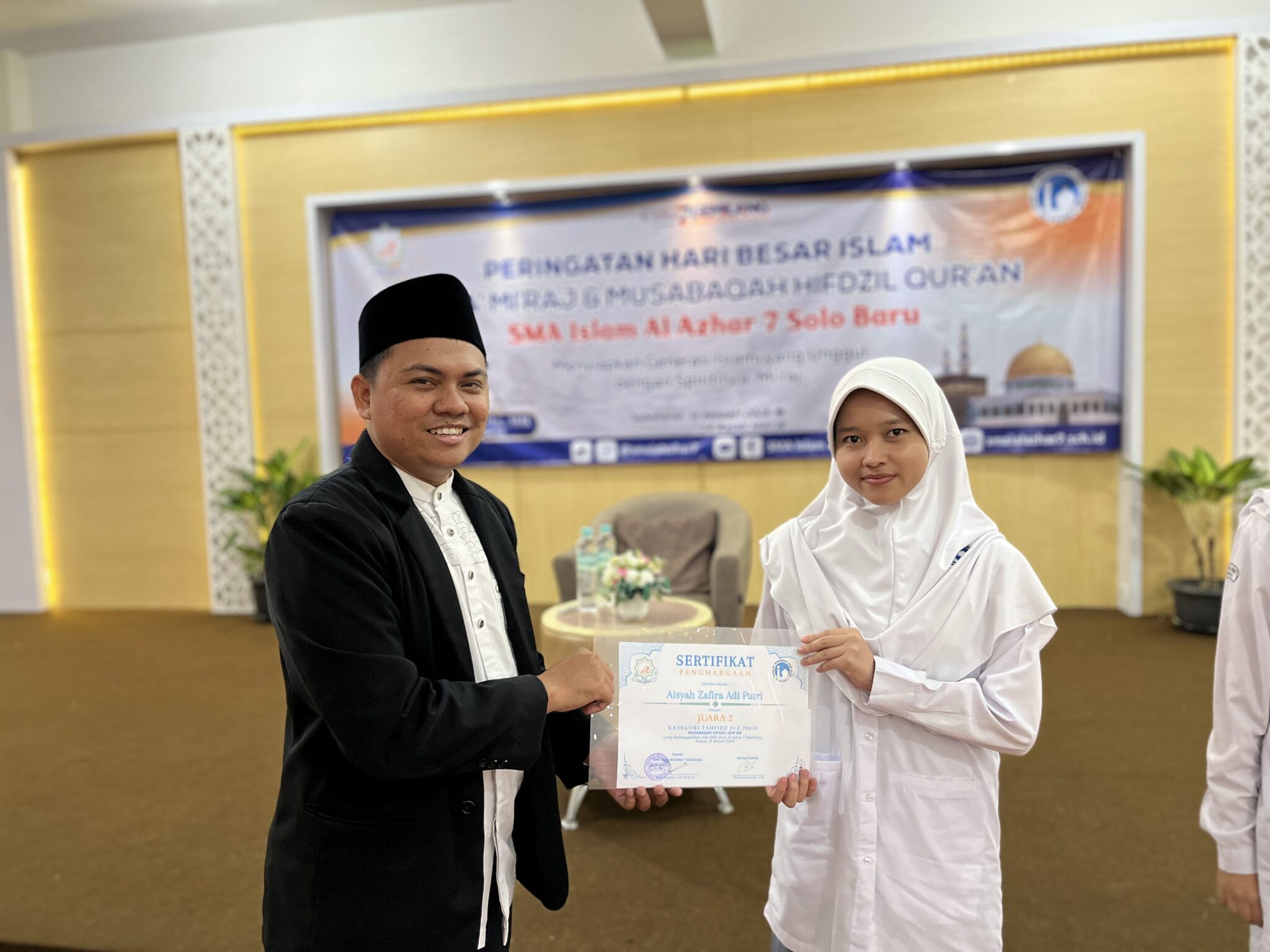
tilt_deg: -4.4
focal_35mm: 26
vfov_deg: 53.1
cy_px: 476
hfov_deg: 67.3
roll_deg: +2.5
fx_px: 954
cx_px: 635
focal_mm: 5.1
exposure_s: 1/50
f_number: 1.6
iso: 200
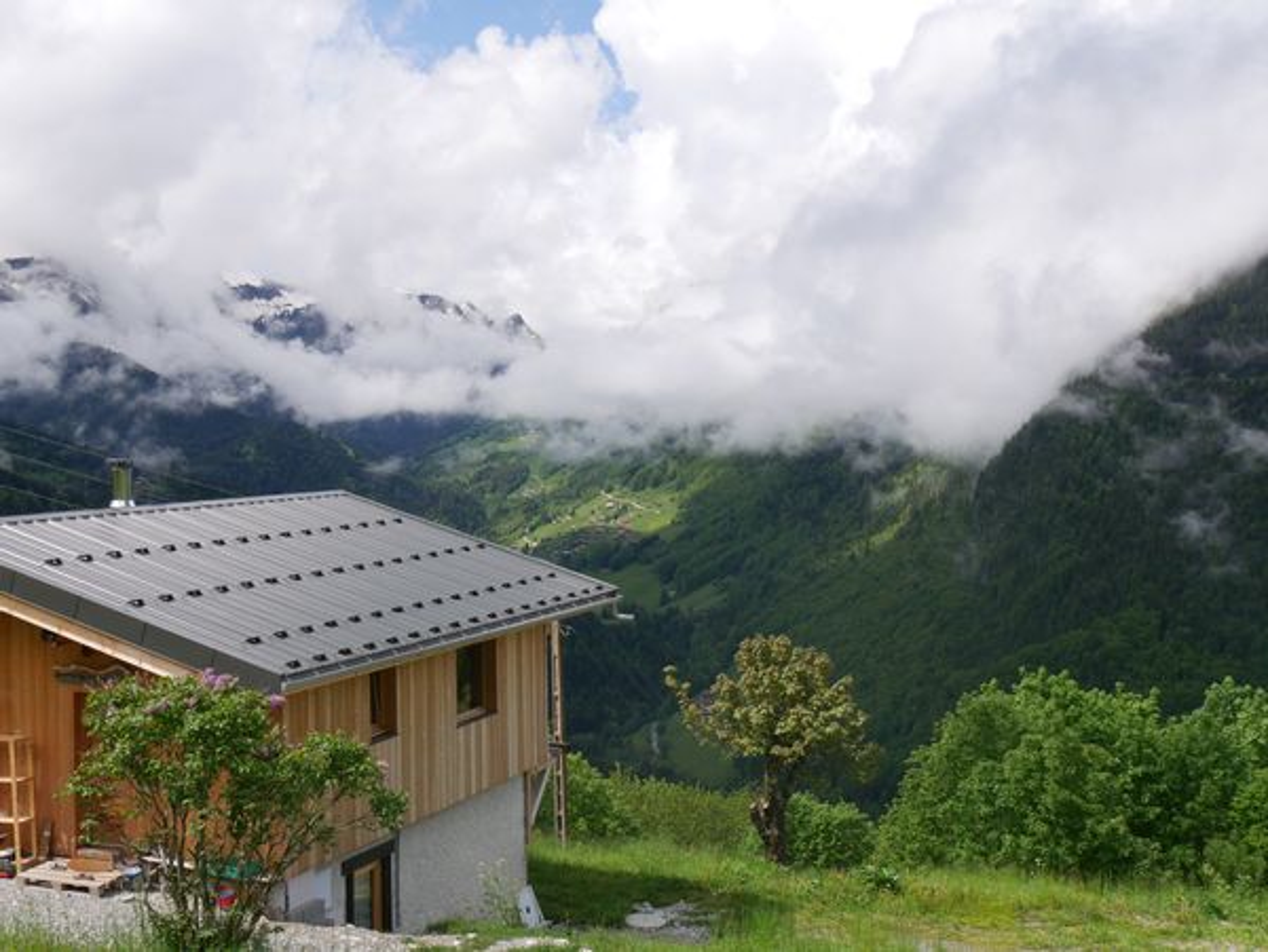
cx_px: 634
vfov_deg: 30.3
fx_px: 1760
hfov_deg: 39.6
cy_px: 476
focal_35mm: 48
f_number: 8
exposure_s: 1/320
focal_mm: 24
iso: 200
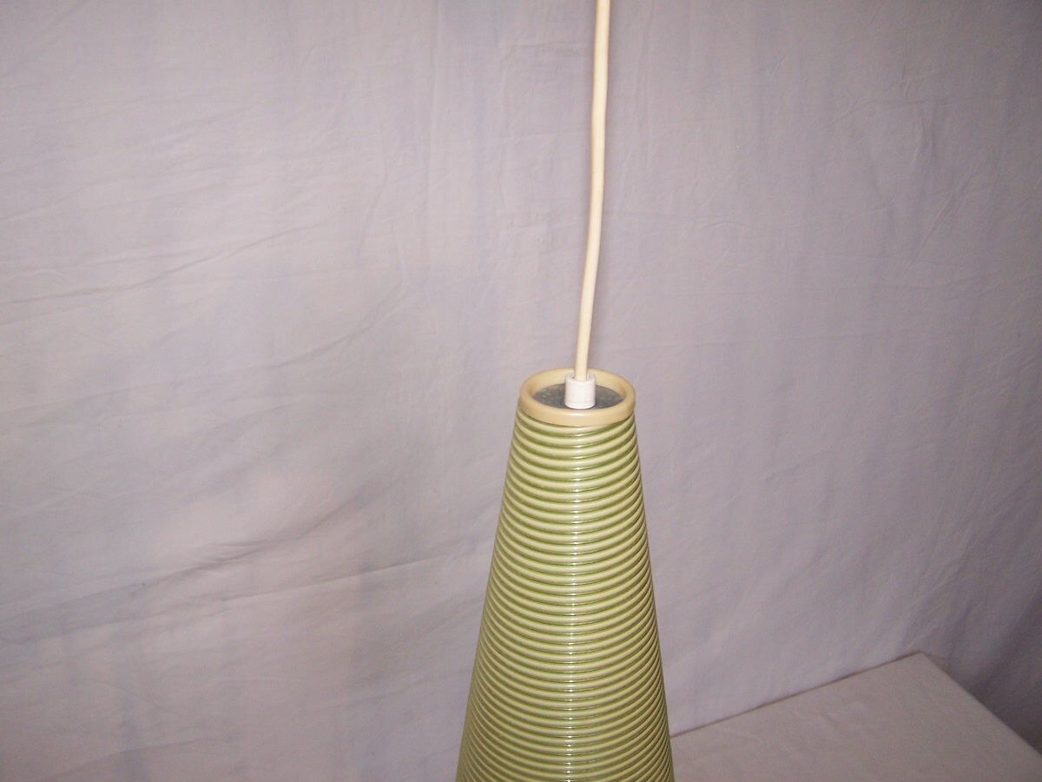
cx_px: 521
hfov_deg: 49.0
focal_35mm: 38
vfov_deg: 37.7
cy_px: 391
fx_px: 1144
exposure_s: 1/60
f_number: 2.8
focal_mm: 6.3
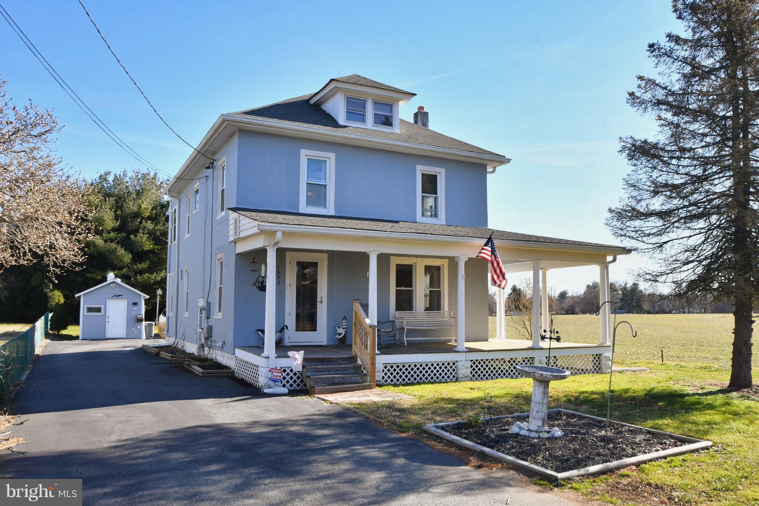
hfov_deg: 64.6
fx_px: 601
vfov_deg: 45.7
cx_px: 380
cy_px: 253
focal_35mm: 28
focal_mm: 19
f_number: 13
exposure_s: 1/250
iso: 400
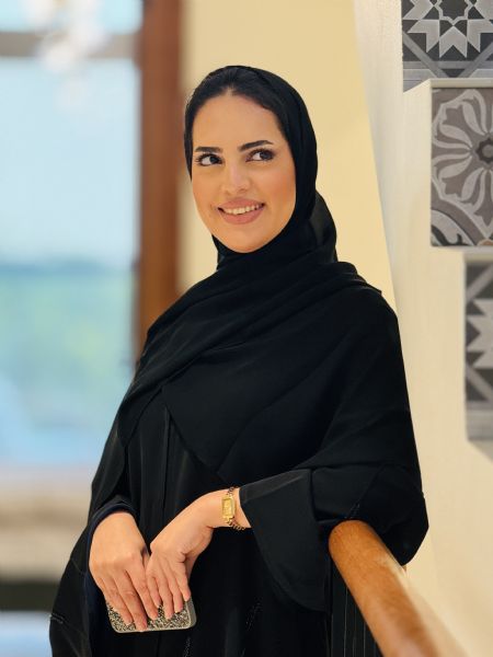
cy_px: 328
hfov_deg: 12.3
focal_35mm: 120
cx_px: 246
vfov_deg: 16.4
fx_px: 2279
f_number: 2.8
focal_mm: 15.66
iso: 400
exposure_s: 1/52
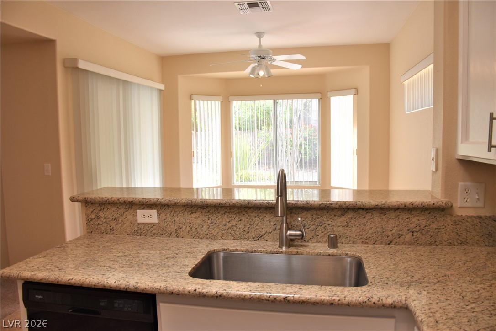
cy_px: 166
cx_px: 248
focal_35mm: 27
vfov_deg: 47.9
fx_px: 372
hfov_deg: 67.4
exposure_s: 1/160
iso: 400
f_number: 6.3
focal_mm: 18
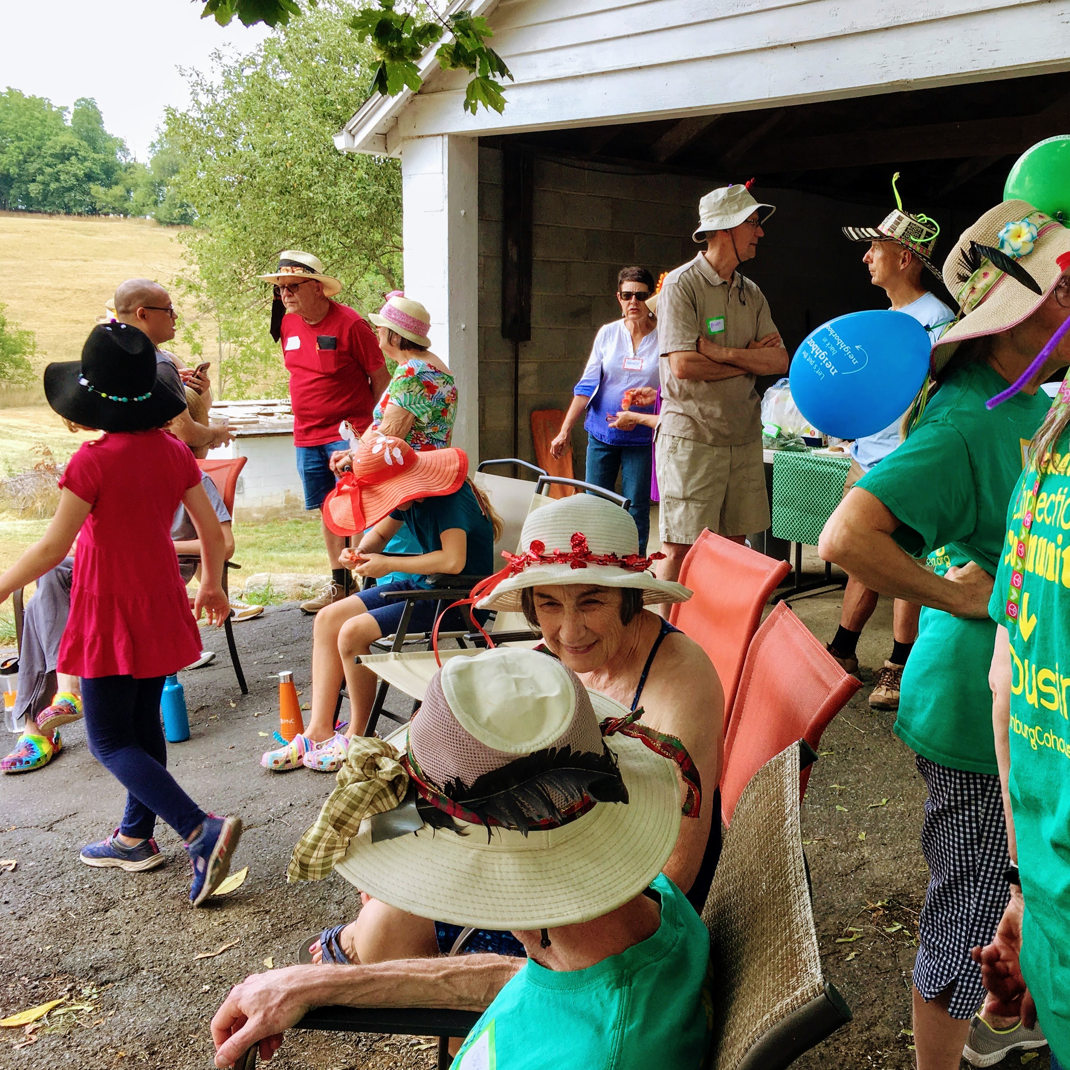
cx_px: 721
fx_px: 1224
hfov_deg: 46.4
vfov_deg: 47.2
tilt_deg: -9.7
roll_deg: -2.1
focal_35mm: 35
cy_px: 536
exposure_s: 1/227
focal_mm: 4.15
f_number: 2.2
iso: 25
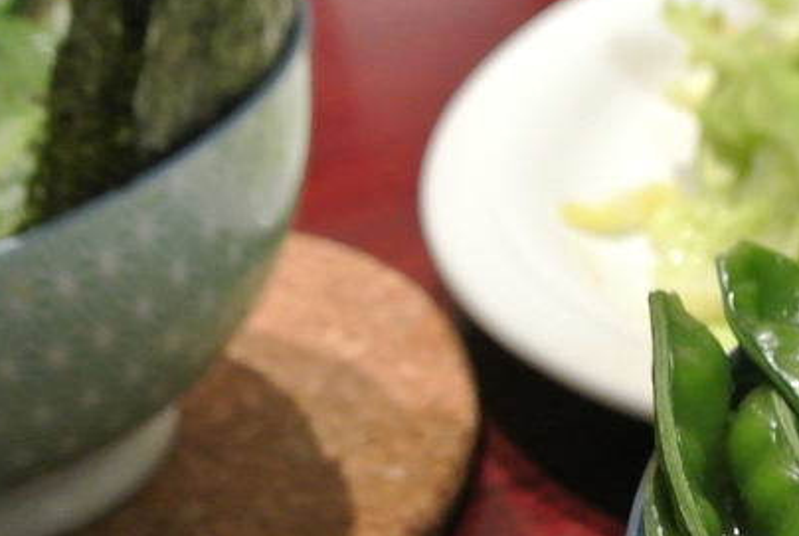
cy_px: 543
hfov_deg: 21.4
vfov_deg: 14.7
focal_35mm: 92
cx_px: 785
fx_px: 2046
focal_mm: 11.8
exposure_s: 1/8
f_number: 3.8
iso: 800
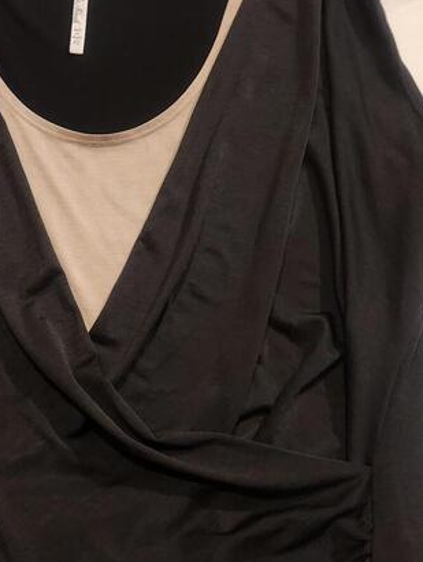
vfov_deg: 45.5
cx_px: 95
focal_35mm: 41
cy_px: 338
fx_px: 667
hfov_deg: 34.3
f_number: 1.8
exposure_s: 1/24
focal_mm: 5.4
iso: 800
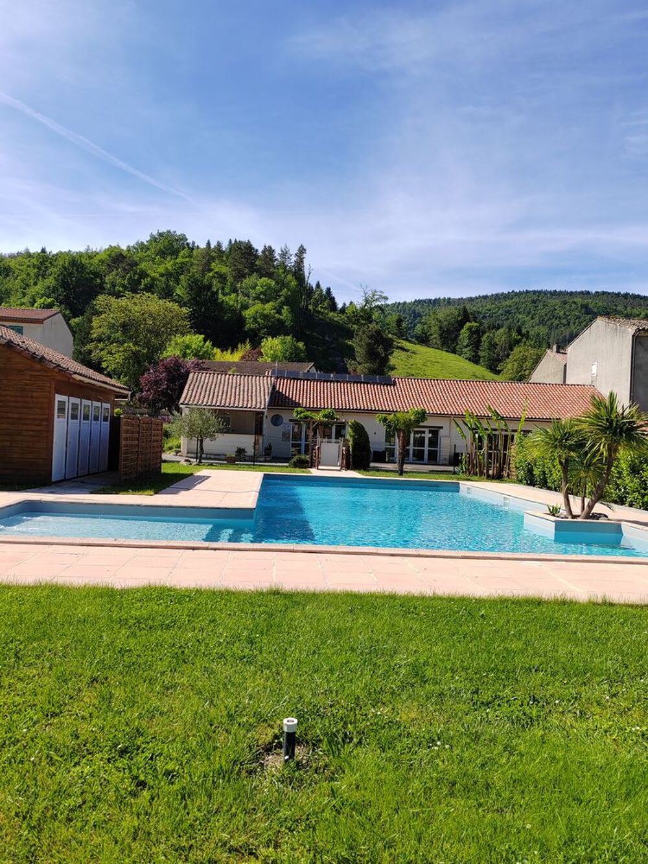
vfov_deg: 65.3
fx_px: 674
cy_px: 432
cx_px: 324
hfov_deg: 51.4
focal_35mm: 27
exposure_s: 1/1700
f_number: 1.9
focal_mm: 5.52
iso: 100
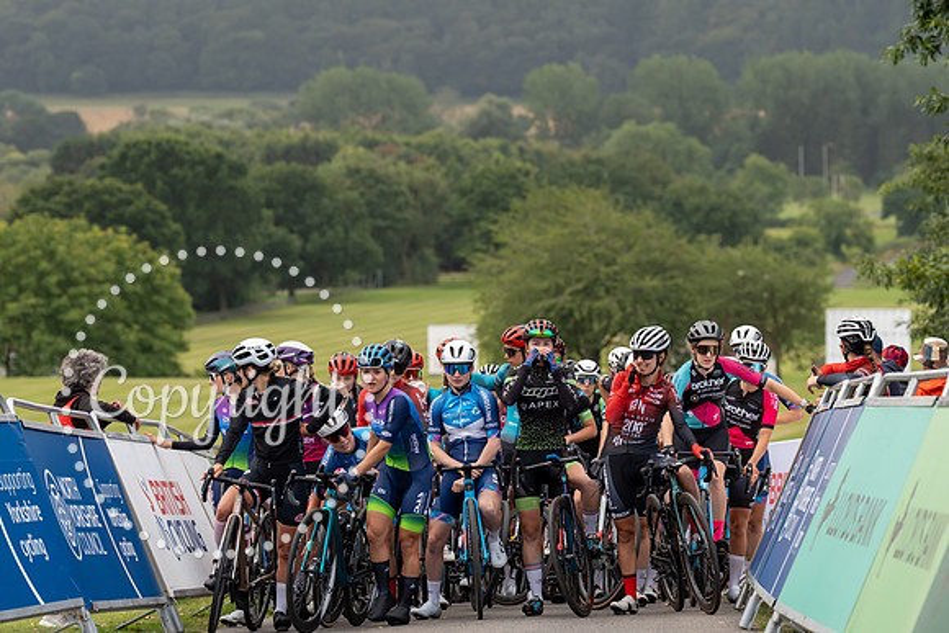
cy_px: 228
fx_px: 4789
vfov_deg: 7.6
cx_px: 525
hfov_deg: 11.3
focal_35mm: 182
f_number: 4
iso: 250
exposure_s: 1/800
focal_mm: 142
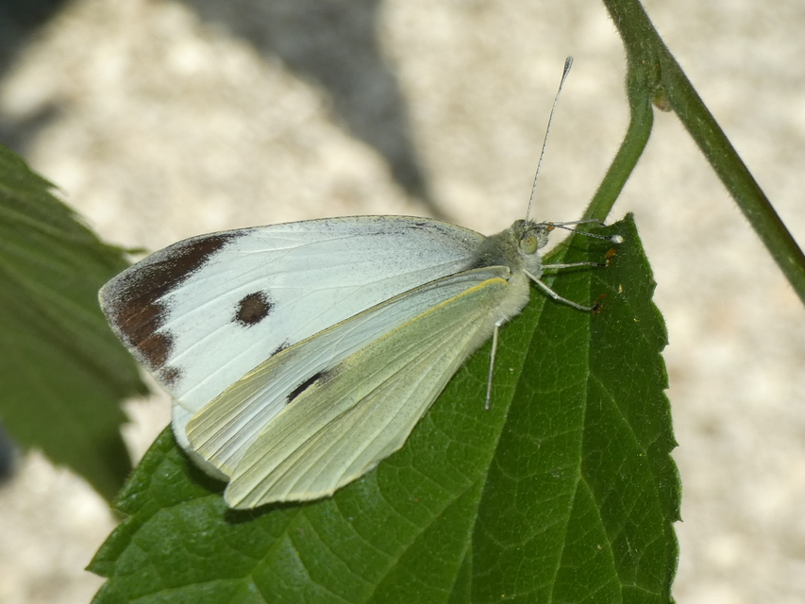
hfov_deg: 8.1
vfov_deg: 6.1
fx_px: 5652
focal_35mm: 243
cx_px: 402
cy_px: 302
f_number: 5.5
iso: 80
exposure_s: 1/160
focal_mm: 43.5
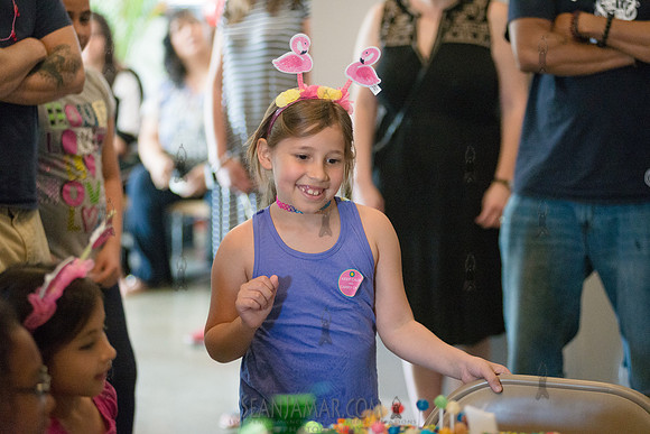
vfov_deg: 13.7
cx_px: 325
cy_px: 217
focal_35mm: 100
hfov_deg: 20.4
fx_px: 1806
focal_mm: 100
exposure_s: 1/250
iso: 4000
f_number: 2.8
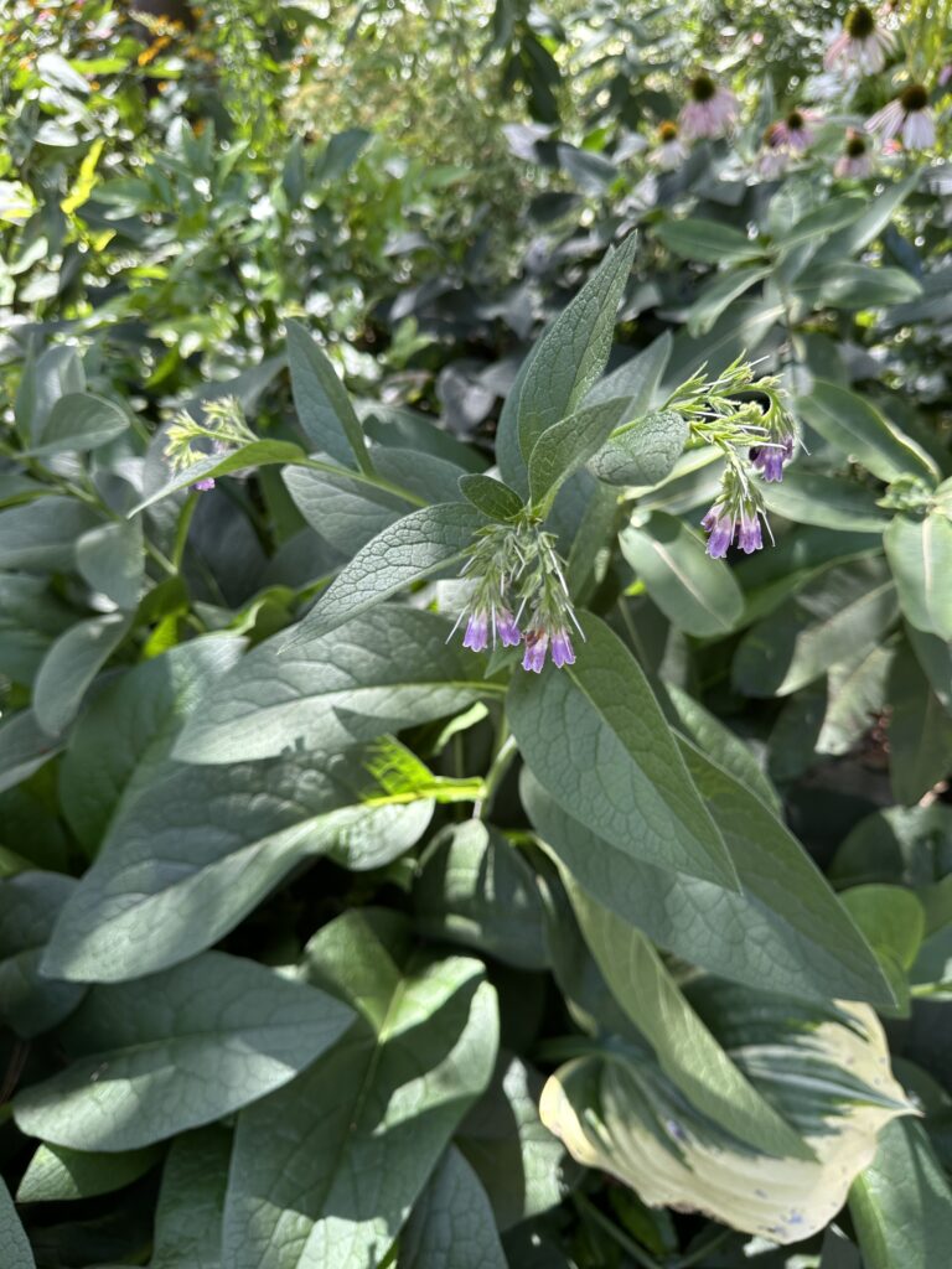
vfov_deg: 71.6
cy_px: 634
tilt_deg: -43.7
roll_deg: +2.0
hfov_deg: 56.8
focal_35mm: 24
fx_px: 880
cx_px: 476
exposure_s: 1/362
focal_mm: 6.86
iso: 80
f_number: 1.78
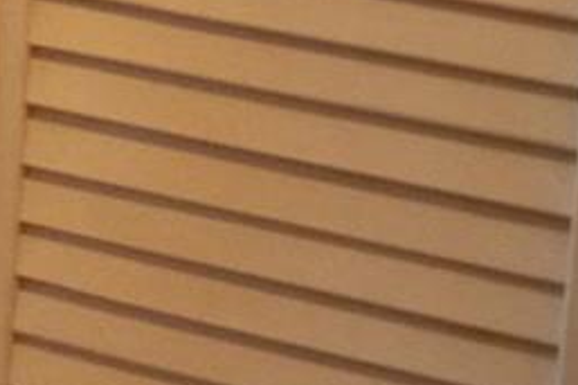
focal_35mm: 224
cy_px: -633
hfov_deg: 8.2
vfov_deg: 5.8
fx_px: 3594
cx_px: -981
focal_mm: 24
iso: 200
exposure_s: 1/60
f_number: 4
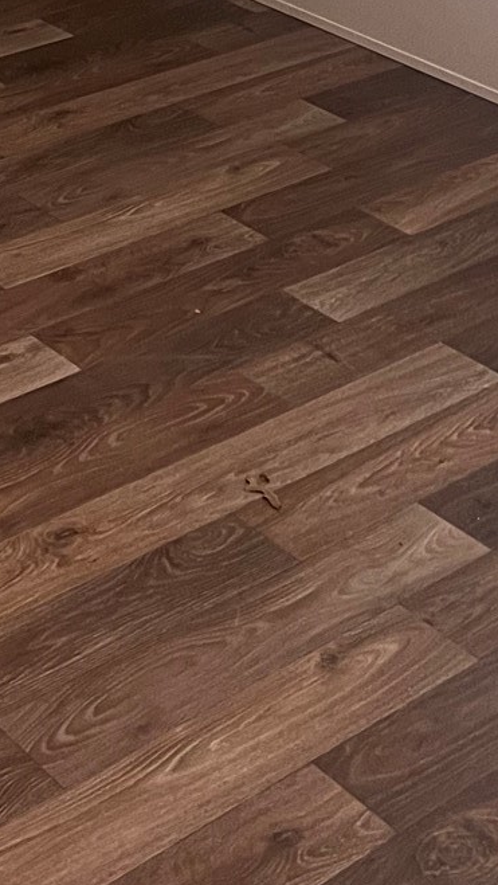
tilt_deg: -13.9
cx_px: 125
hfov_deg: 13.7
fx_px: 2065
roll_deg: -1.6
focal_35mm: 88
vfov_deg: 21.6
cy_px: -293
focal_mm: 5.7
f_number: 1.5
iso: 160
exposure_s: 1/60
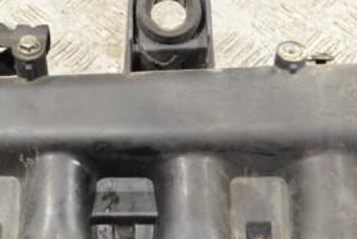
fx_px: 814
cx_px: 144
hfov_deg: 24.7
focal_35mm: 82
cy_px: 168
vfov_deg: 16.6
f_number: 4
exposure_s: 1/30
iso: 280
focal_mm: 24
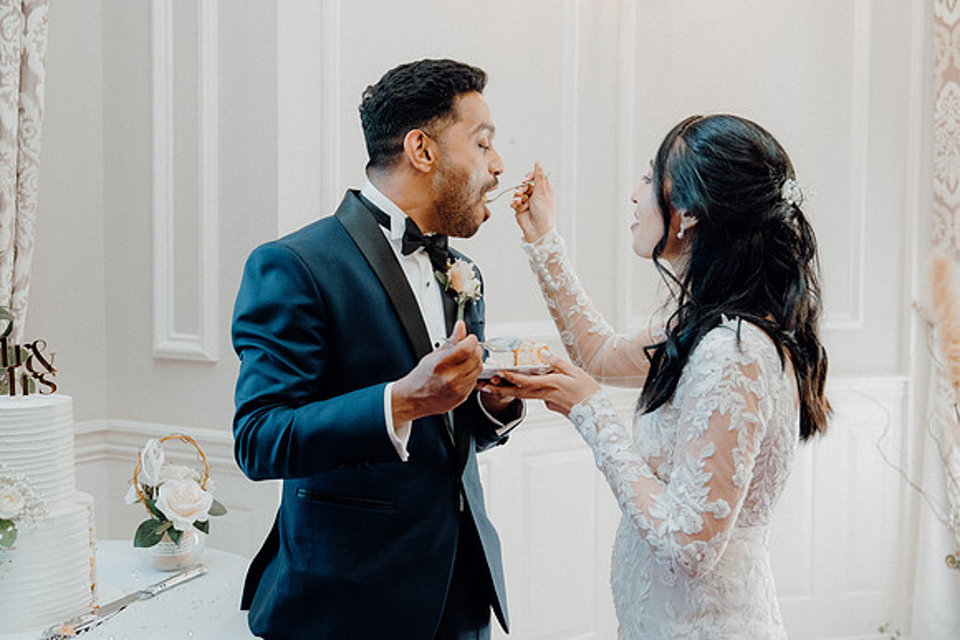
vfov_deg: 33.4
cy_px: 320
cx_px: 480
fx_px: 1067
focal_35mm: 40
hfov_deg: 48.4
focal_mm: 40
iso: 1000
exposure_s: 1/200
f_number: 3.5
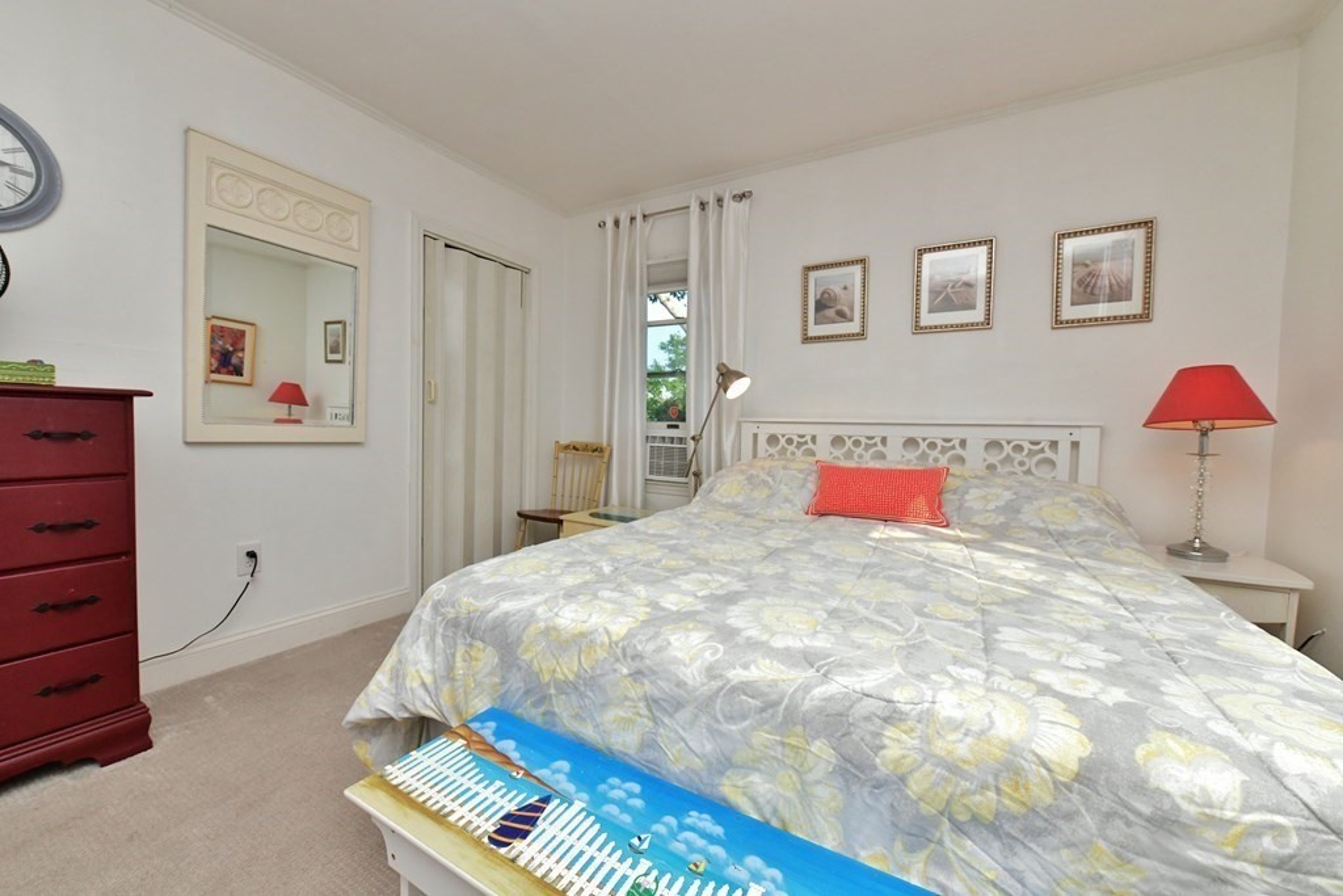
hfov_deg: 104.2
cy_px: 448
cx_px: 672
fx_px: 522
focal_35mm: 14
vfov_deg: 81.2
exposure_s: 1/1250
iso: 6400
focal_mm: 14
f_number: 10
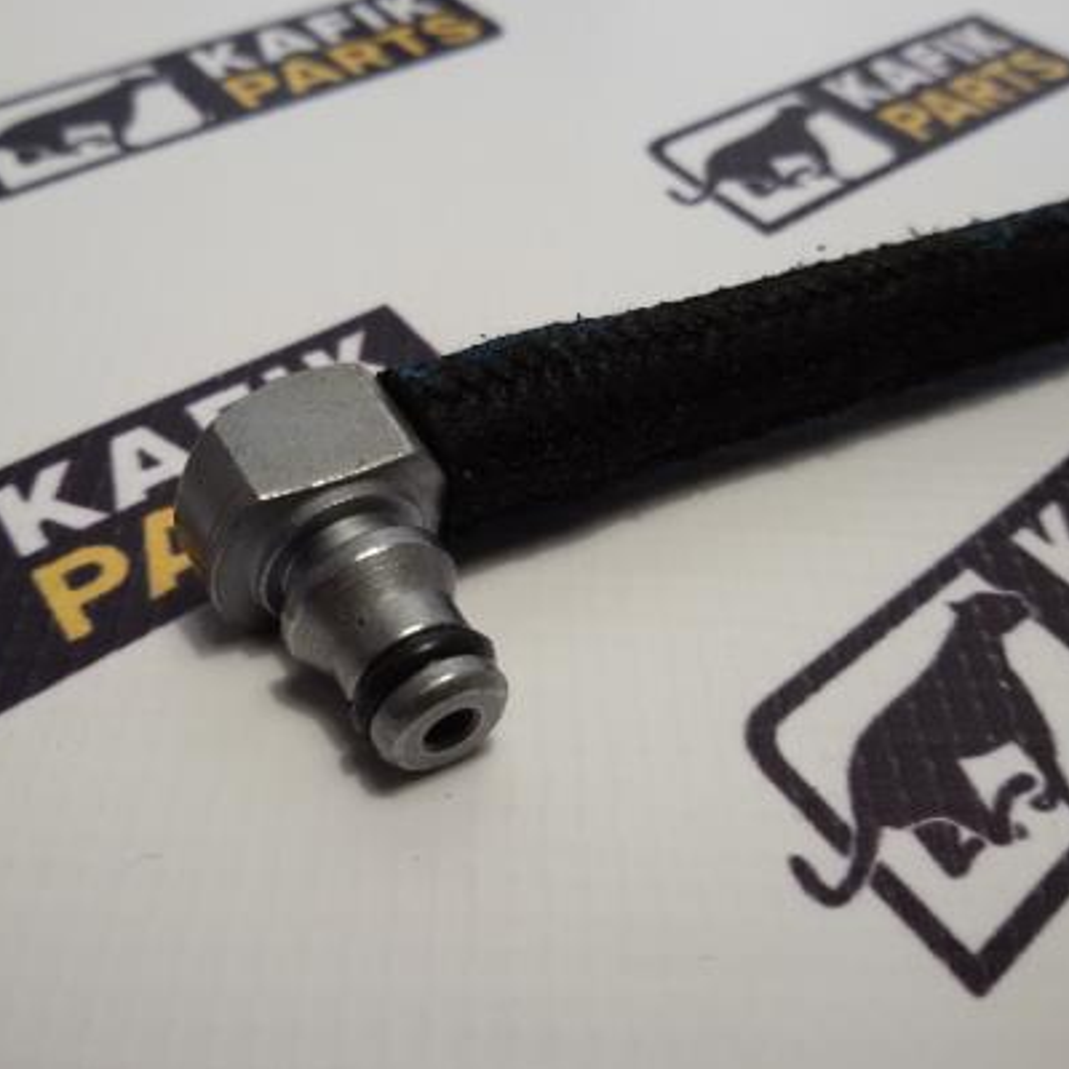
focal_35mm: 37
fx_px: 1293
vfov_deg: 44.9
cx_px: 478
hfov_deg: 44.9
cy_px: 533
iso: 50
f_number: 2.4
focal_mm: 2.93
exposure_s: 1/33
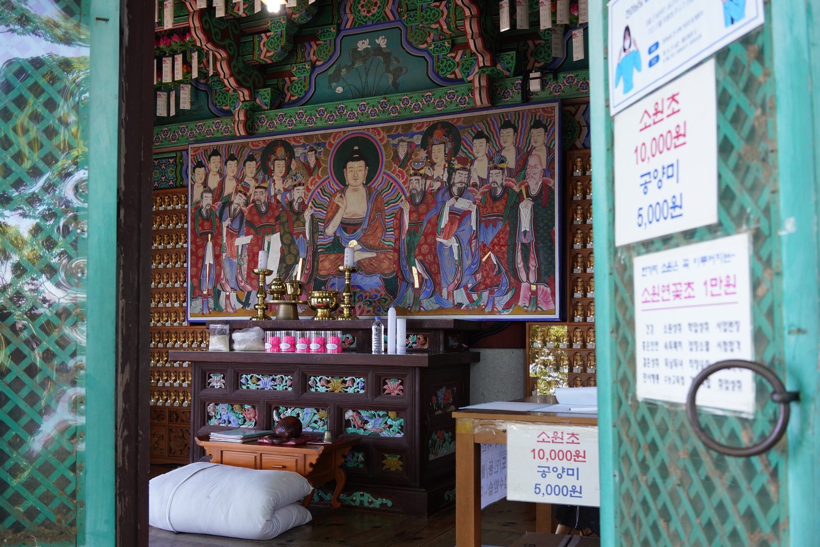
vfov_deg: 36.9
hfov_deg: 53.1
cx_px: 411
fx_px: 820
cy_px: 280
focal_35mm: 36
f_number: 6.3
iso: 800
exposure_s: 1/100
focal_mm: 35
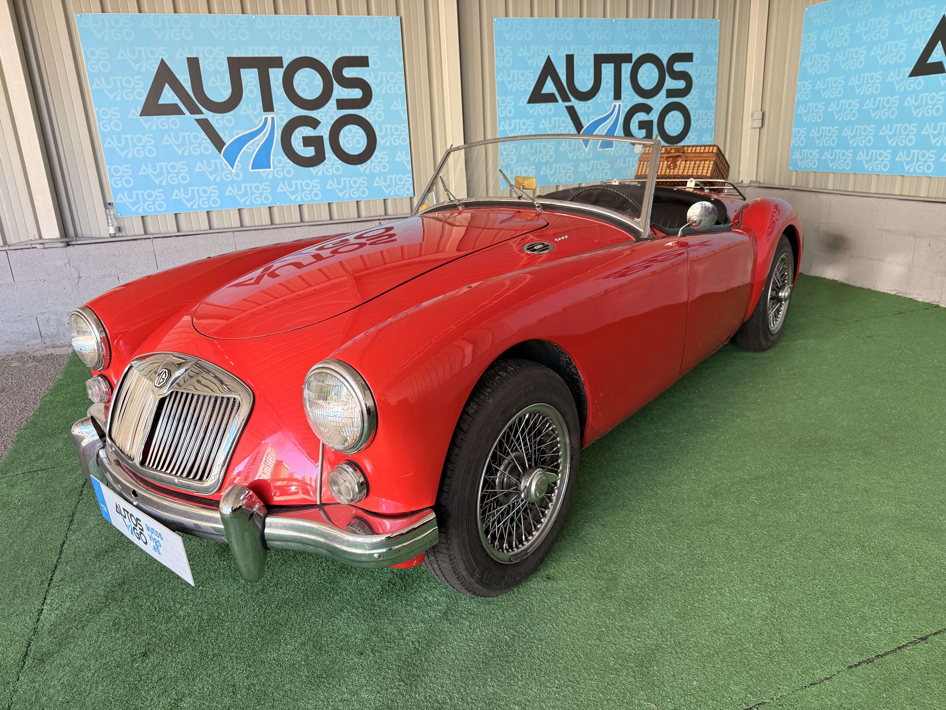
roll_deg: +3.1
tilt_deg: -16.4
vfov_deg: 56.8
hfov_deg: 71.6
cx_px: 473
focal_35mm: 24
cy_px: 355
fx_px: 656
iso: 160
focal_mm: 6.76
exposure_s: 1/200
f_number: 1.78
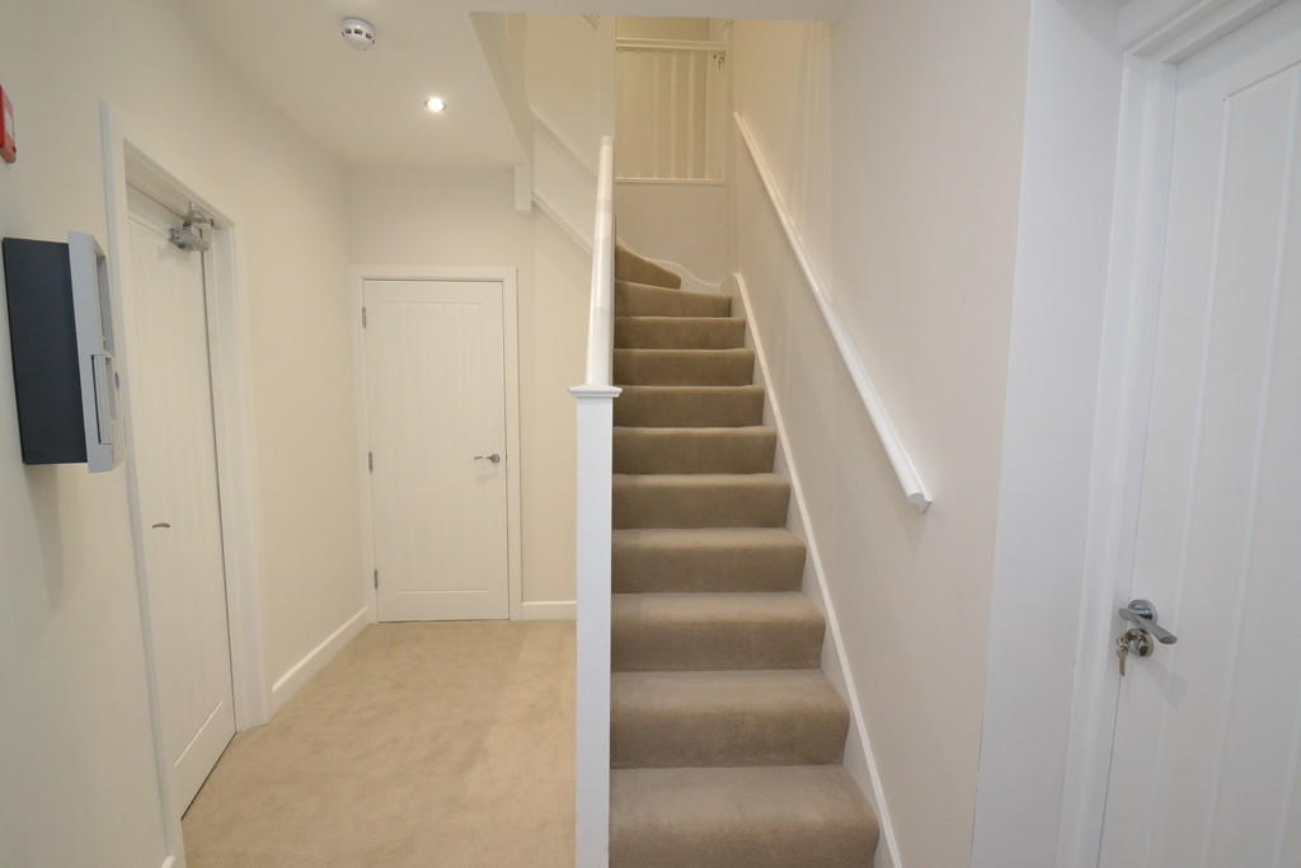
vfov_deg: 77.3
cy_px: 434
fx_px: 542
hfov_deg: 100.4
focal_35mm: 15
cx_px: 650
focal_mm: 10
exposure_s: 1/60
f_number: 8
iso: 2500
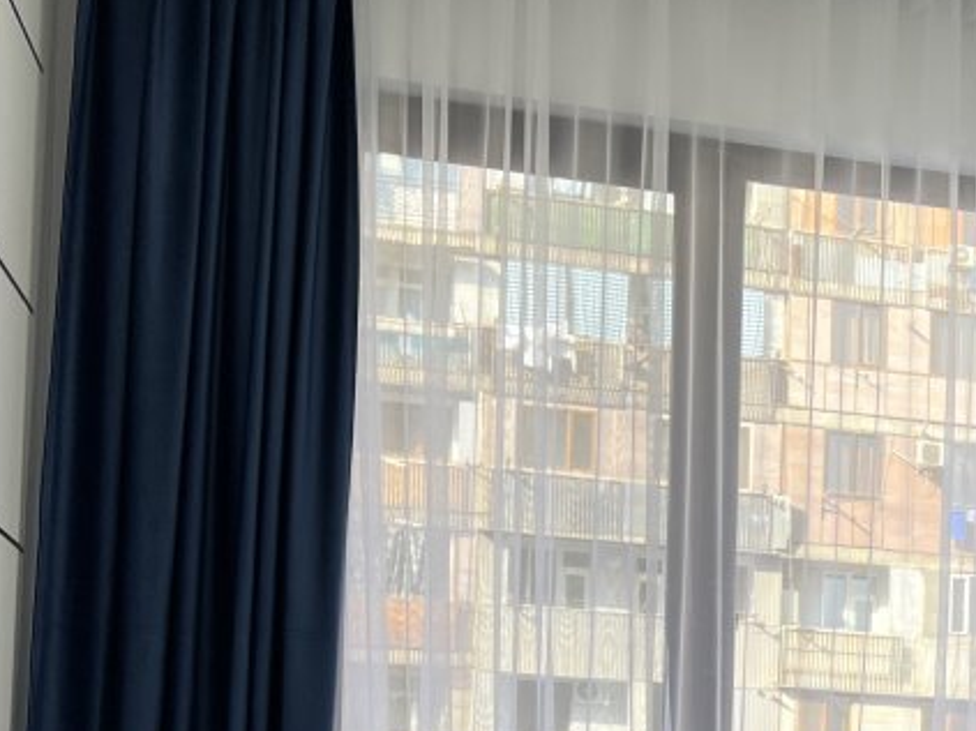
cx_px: 911
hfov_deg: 29.3
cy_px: 835
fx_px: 1776
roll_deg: -1.7
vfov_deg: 21.8
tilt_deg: +1.5
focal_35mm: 63
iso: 32
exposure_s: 1/146
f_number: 1.5
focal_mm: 5.7
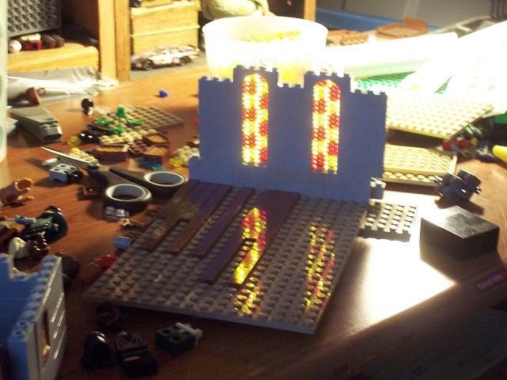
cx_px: 254
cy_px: 190
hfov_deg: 29.4
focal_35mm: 66
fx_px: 967
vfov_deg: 22.3
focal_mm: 10.8
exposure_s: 1/8
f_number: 4
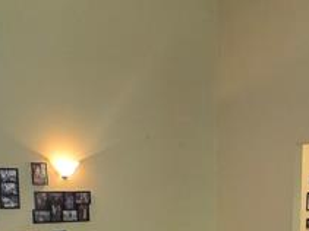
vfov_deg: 20.8
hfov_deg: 30.0
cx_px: 249
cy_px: 314
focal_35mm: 63
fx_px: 562
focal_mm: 2.2
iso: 400
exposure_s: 1/60
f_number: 2.2
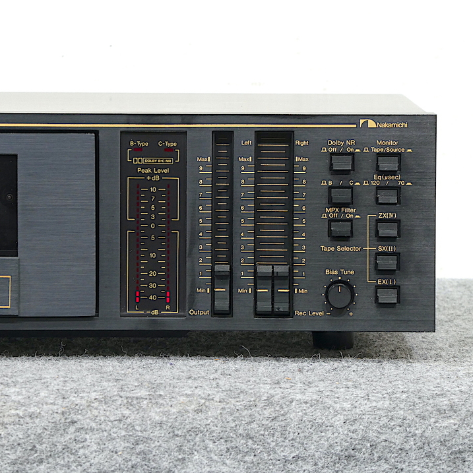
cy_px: 237
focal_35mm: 219
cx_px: 157
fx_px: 3386
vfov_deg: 8.0
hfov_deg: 8.0
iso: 200
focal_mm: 33.2
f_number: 5.6
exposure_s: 1/5
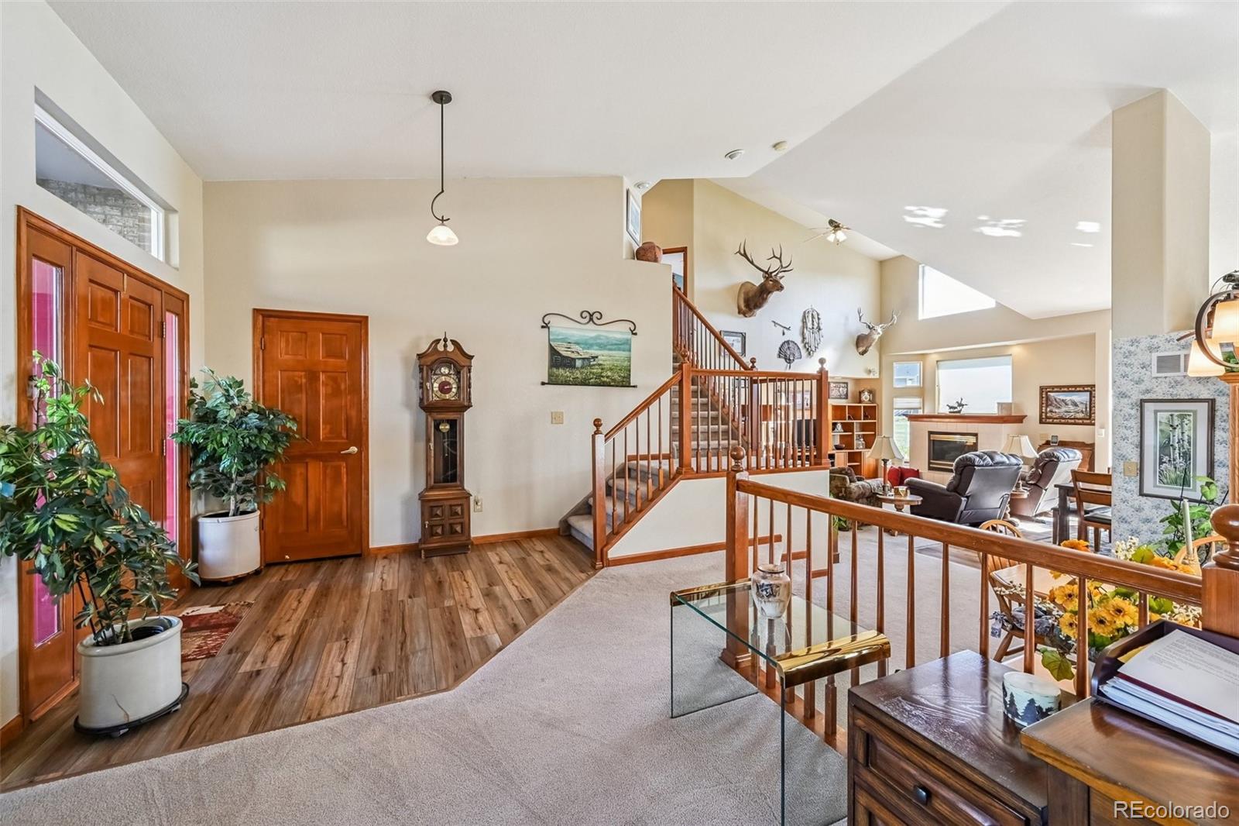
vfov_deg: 81.2
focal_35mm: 14
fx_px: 482
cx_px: 620
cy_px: 413
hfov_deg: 104.3
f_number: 10
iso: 400
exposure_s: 1/15
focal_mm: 14
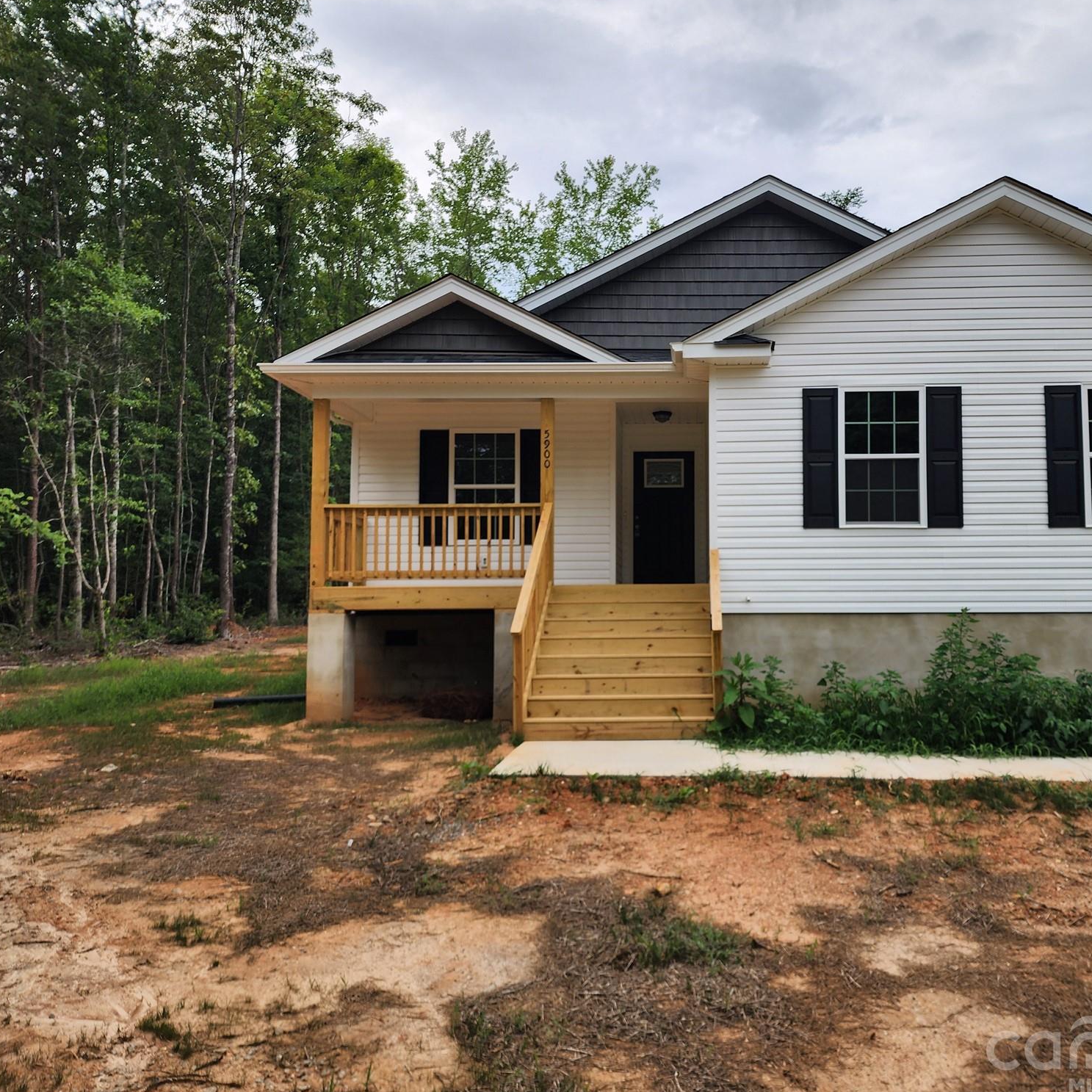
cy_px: 542
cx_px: 676
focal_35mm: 28
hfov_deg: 56.7
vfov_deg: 57.3
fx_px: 999
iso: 12
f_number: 1.8
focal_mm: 6.4
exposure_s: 1/859
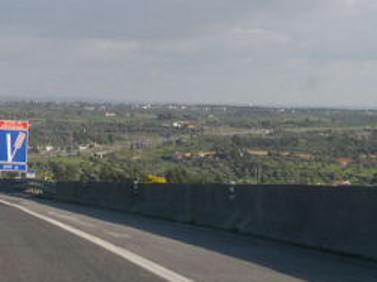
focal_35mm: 121
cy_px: -26
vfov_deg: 12.0
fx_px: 1317
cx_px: -125
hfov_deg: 15.4
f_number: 7.6
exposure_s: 1/121
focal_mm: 8
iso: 100
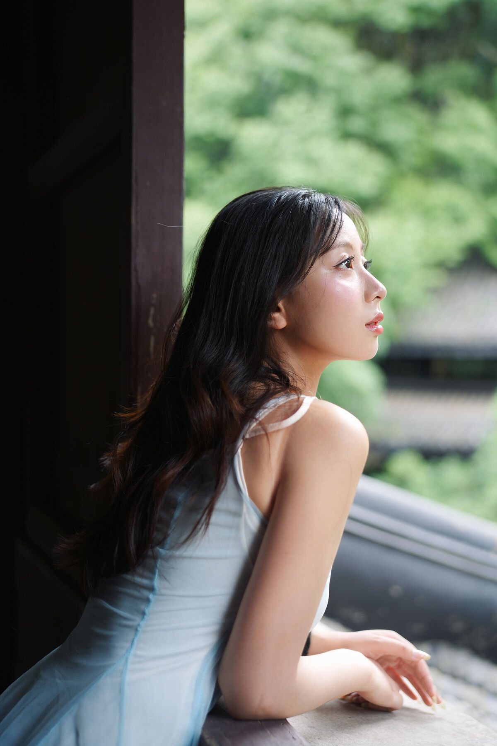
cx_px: 248
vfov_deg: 39.6
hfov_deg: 27.0
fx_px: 1035
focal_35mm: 50
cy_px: 373
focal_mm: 50
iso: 200
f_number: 2
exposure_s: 1/200
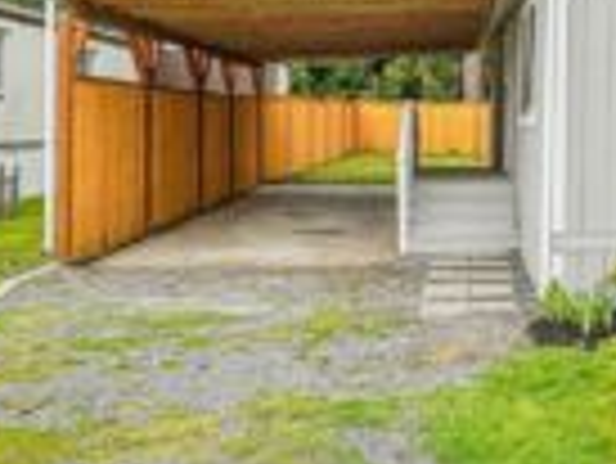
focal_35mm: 45
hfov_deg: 35.5
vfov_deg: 31.8
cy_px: 137
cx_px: 688
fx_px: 801
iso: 1600
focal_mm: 16
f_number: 8
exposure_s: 1/640
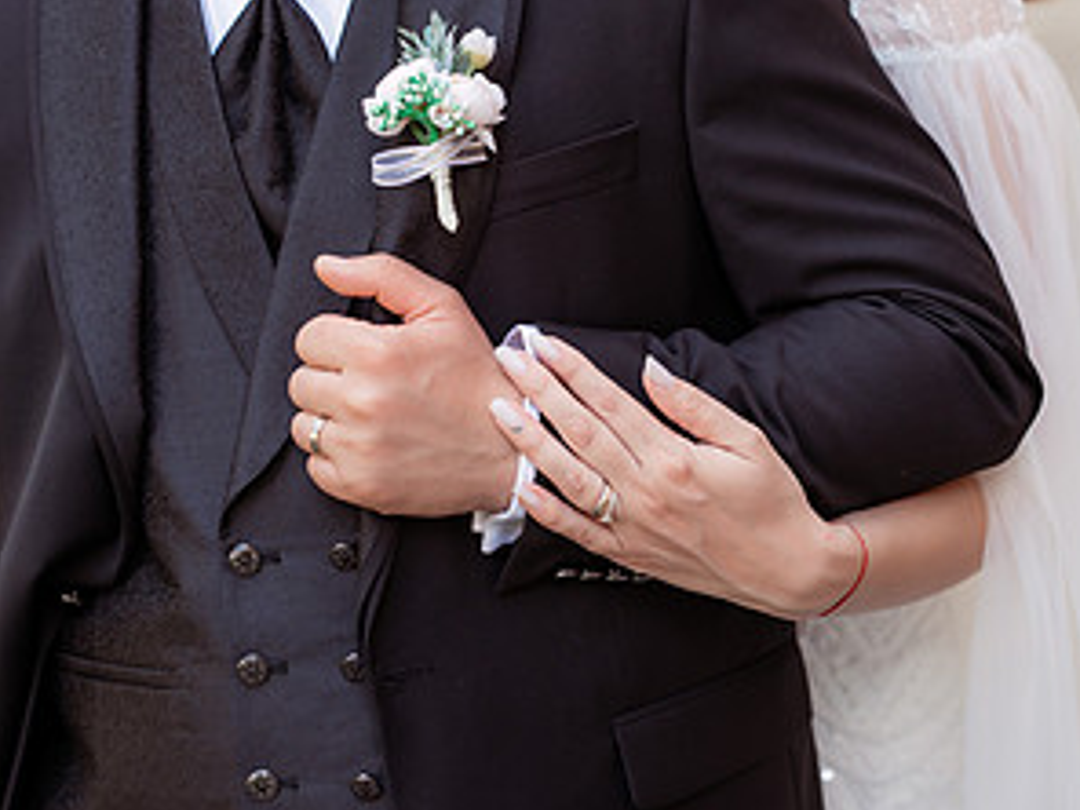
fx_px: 3869
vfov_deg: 11.9
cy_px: 117
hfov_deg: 15.9
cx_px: 542
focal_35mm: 124
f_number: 2.5
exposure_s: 1/320
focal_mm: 85
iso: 200
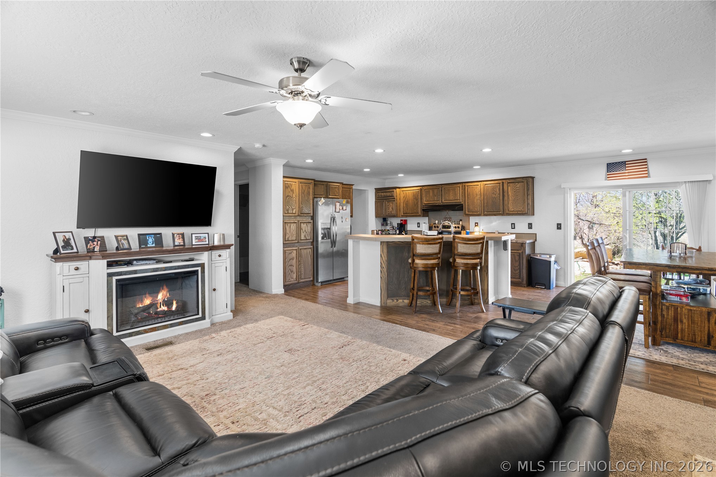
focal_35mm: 16
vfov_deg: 73.7
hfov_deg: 96.7
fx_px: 318
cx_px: 358
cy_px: 238
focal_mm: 16
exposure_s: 1/8
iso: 800
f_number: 5.6
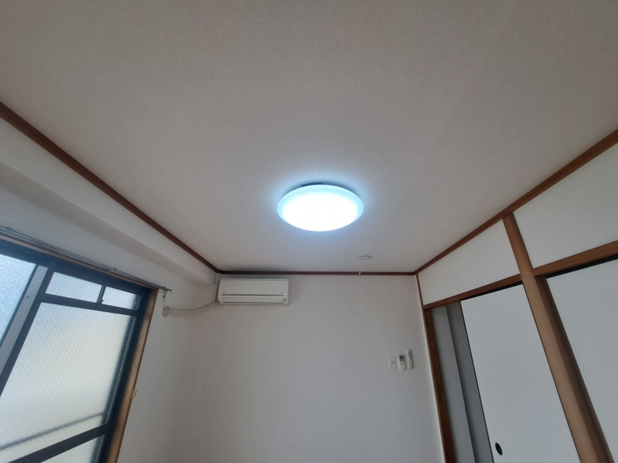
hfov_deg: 106.2
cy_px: 232
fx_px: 232
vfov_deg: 89.9
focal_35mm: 13
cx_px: 309
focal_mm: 1.74
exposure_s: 1/50
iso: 50
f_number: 2.2
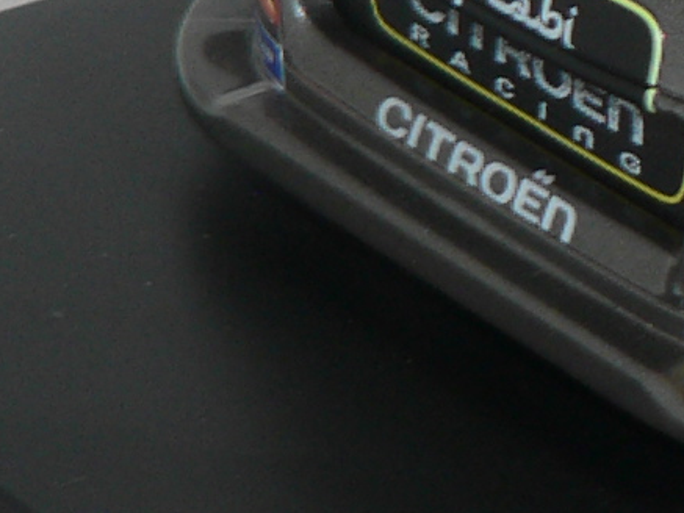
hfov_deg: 5.2
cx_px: 1546
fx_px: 7293
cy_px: -357
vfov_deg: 4.0
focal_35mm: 369
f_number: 3.2
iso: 80
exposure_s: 1/60
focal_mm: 10.5
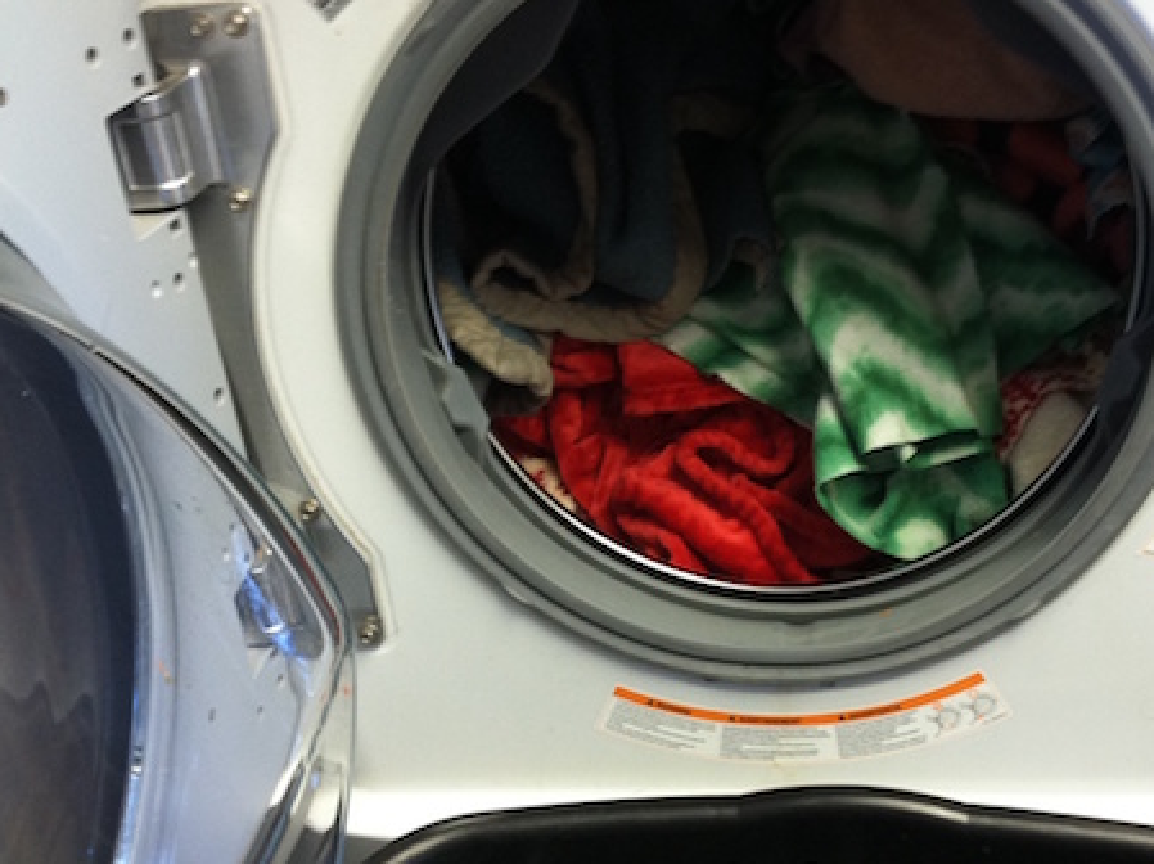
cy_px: 464
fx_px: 1532
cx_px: 732
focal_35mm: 46
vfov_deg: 31.5
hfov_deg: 40.9
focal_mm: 3.85
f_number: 2.8
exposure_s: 1/15
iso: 160
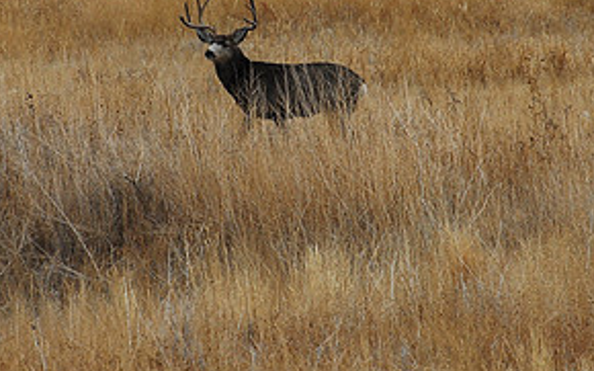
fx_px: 14871
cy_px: 39
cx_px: 274
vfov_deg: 1.4
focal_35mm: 919
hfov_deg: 2.3
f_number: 8
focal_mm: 300
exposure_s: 1/500
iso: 400
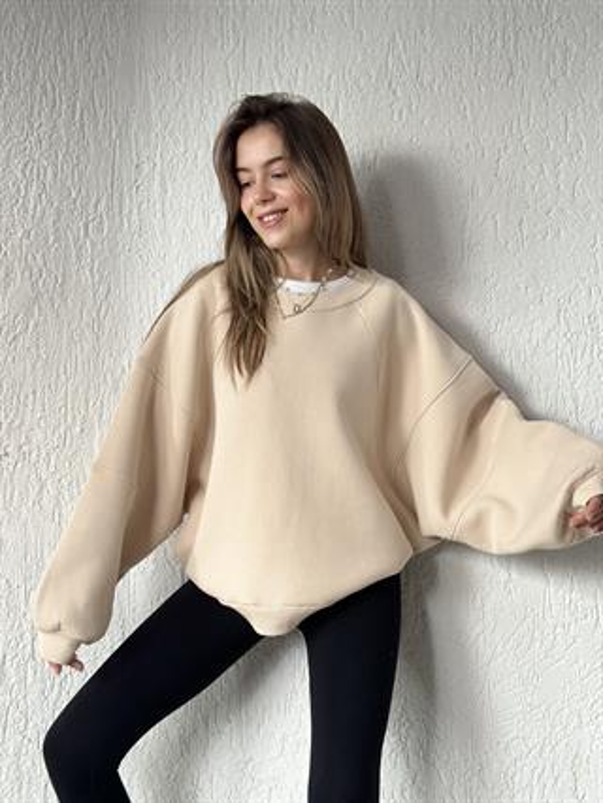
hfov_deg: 30.3
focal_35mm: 48
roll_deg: +0.0
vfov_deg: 39.6
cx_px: 302
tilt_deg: +2.8
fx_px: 1114
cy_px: 402
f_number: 1.78
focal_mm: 6.86
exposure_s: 1/121
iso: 125
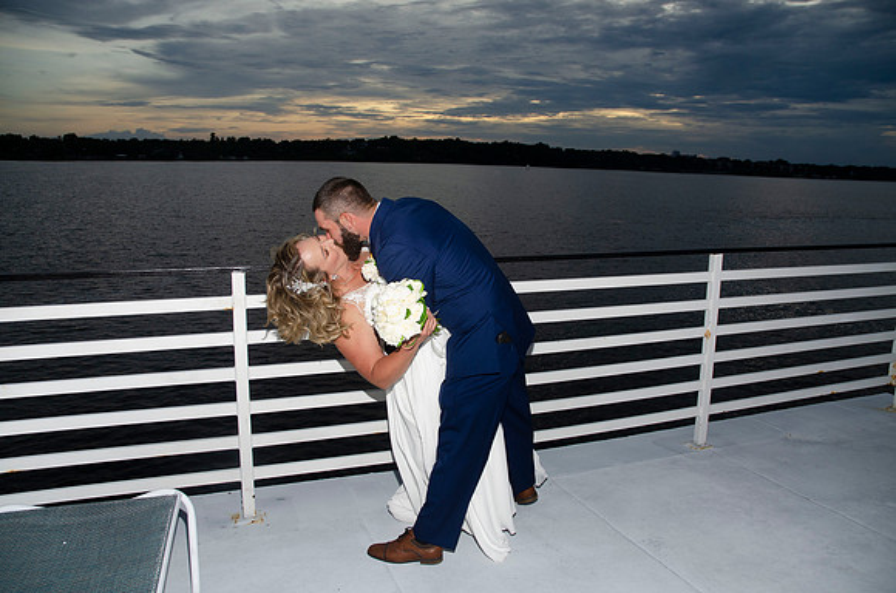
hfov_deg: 67.5
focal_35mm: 27
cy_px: 296
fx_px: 671
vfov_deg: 47.7
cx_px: 448
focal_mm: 18
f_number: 5.6
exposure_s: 1/250
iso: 200
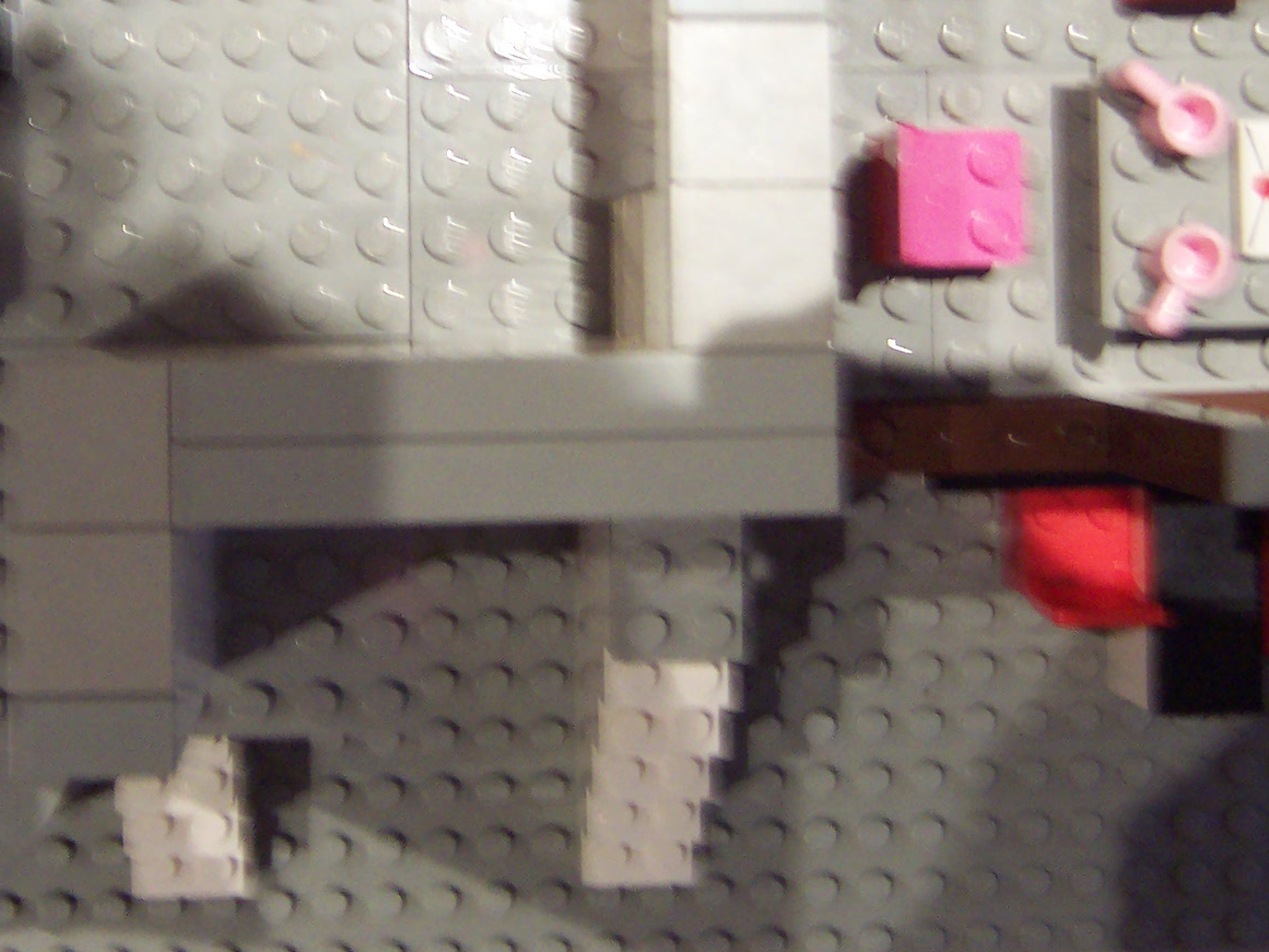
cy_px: 121
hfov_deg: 30.6
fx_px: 2310
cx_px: 503
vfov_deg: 22.8
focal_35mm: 63
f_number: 2.8
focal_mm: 5.6
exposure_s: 1/10
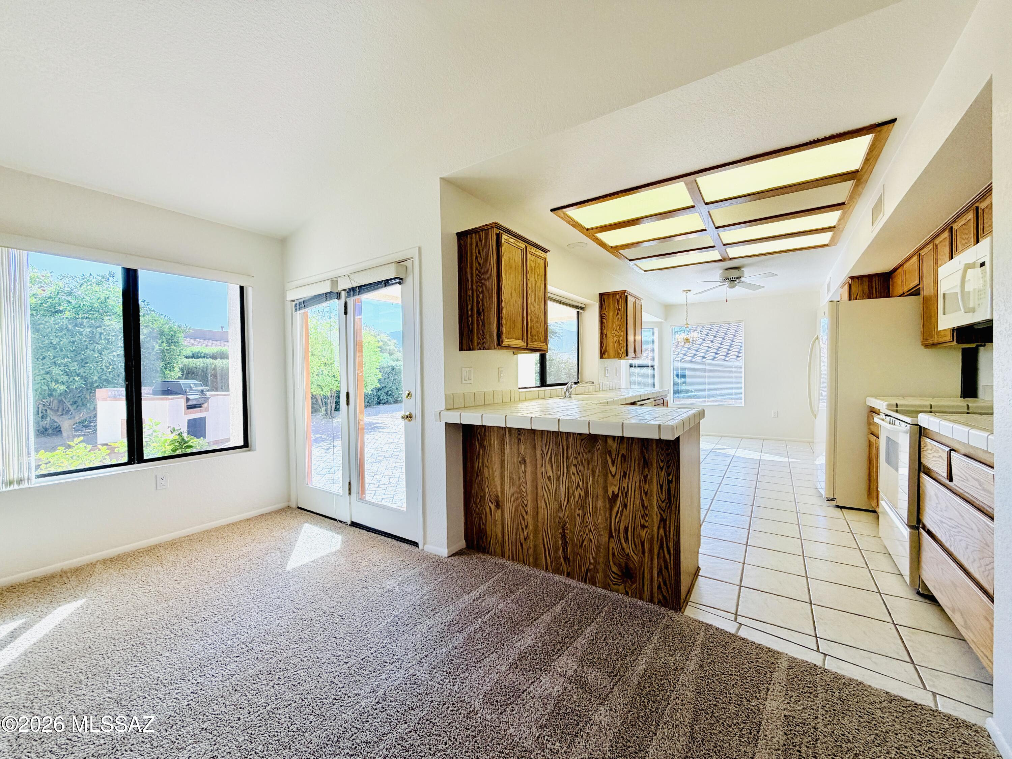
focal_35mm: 14
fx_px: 409
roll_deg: +0.8
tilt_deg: -0.2
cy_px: 380
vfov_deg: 85.7
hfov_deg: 102.1
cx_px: 506
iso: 64
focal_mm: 2.22
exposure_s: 1/197
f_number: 2.2
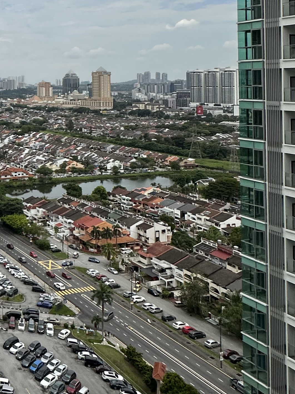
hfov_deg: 29.4
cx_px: -83
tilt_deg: +1.2
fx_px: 455
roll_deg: -0.4
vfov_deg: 44.6
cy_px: 82
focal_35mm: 40
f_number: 2.2
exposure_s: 1/4464
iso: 50
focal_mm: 2.22
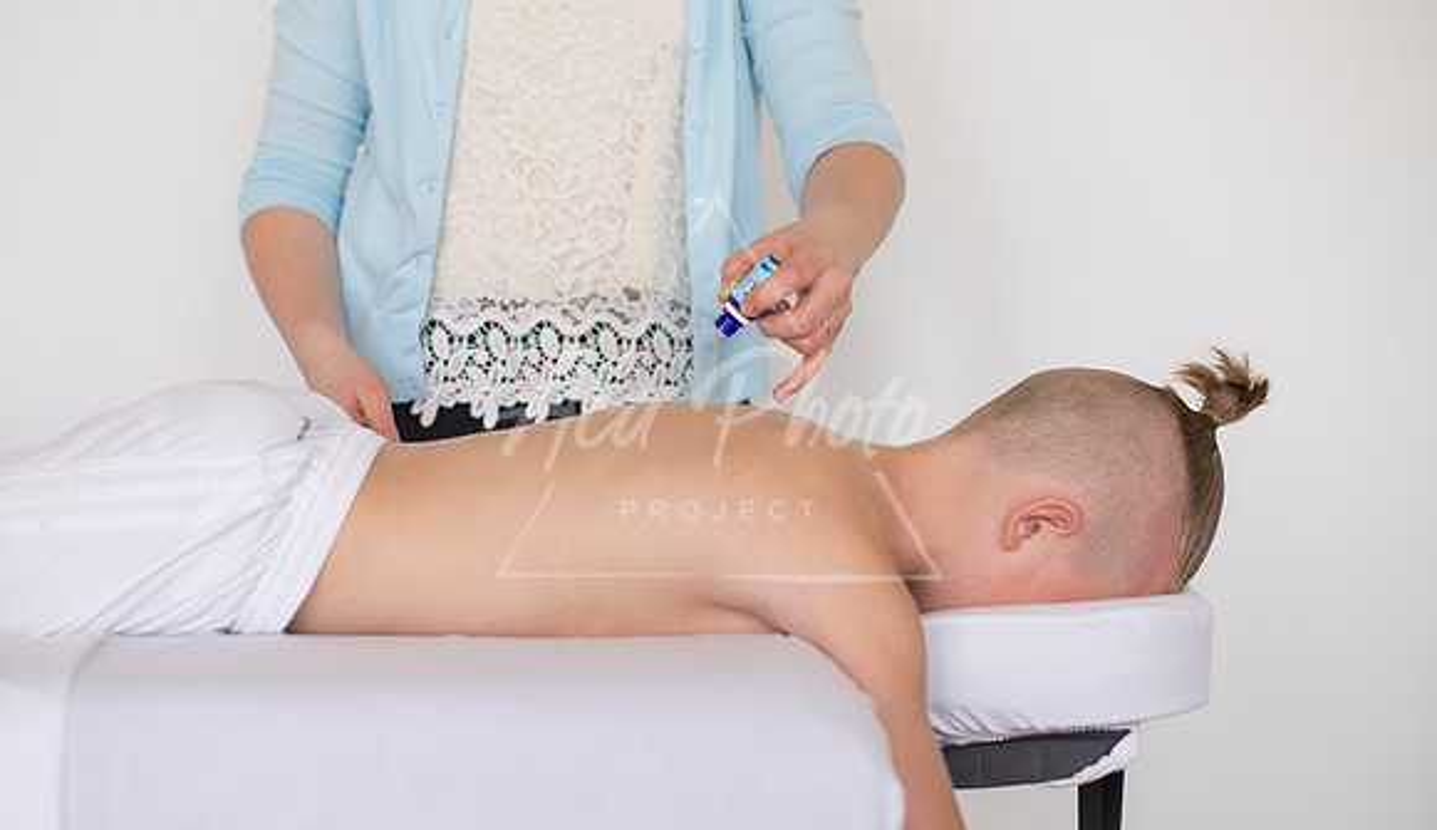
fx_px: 2432
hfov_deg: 32.9
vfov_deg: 19.4
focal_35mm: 63
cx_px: 649
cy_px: 388
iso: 250
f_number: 2.2
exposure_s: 1/800
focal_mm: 50
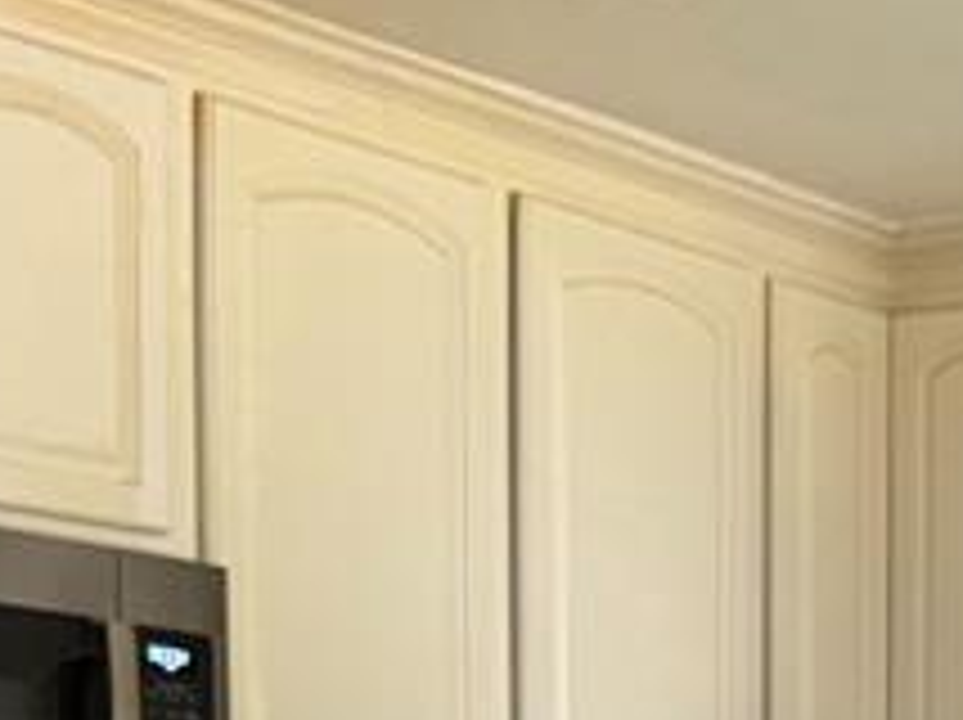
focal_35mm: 115
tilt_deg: -7.0
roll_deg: -1.3
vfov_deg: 11.4
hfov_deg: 16.4
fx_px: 3196
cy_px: 1494
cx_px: 1174
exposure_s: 1/60
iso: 320
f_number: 1.78
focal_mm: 6.76
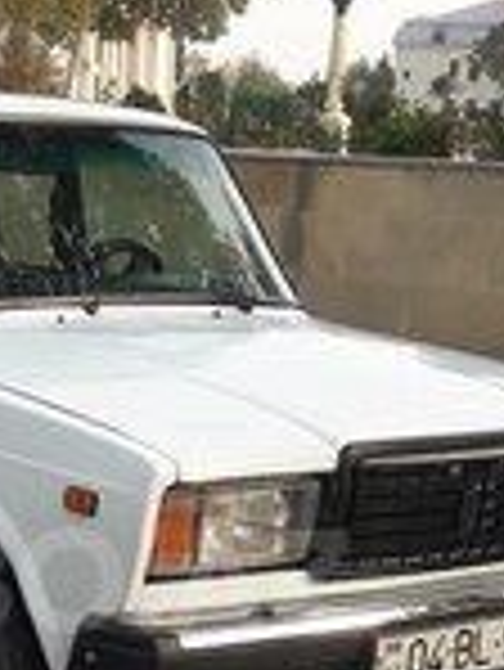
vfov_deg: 20.7
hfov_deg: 15.6
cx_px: 4
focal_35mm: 93
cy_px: 580
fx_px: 1803
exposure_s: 1/305
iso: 40
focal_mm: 3.7
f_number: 1.9
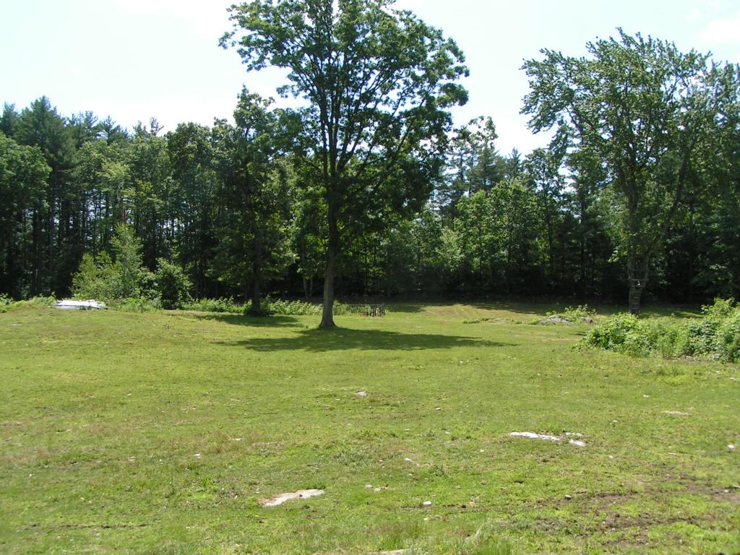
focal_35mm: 38
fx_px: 812
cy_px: 278
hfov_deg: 49.0
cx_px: 370
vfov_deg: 37.7
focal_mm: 5.8
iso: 50
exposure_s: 1/200
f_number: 5.6
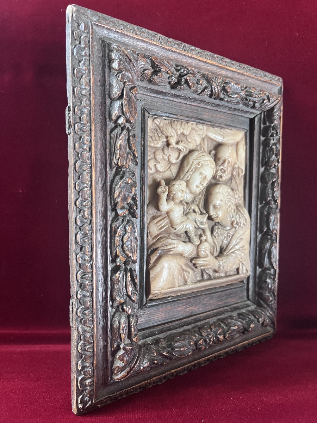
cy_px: 212
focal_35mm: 26
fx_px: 317
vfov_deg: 67.3
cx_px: 158
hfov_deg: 53.1
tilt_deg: -6.2
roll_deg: +0.3
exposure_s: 1/60
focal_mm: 5.1
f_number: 1.6
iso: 320
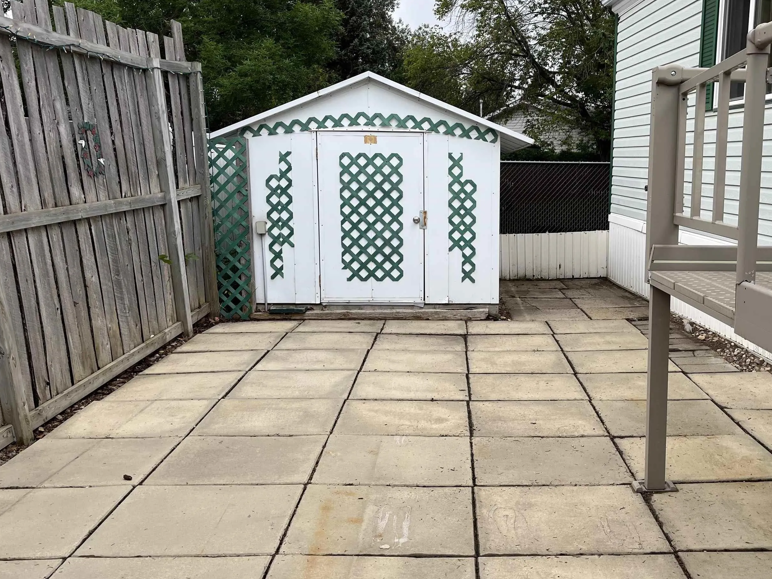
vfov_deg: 42.9
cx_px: 460
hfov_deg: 55.0
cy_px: 275
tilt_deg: -9.6
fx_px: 736
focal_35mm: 33
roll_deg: -0.8
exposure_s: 1/891
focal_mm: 5.1
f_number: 1.6
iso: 50
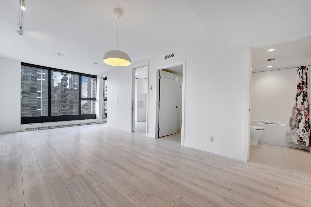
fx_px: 121
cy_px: 104
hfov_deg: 104.3
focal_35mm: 14
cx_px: 156
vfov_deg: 81.2
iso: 400
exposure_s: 1/60
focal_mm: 14
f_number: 8
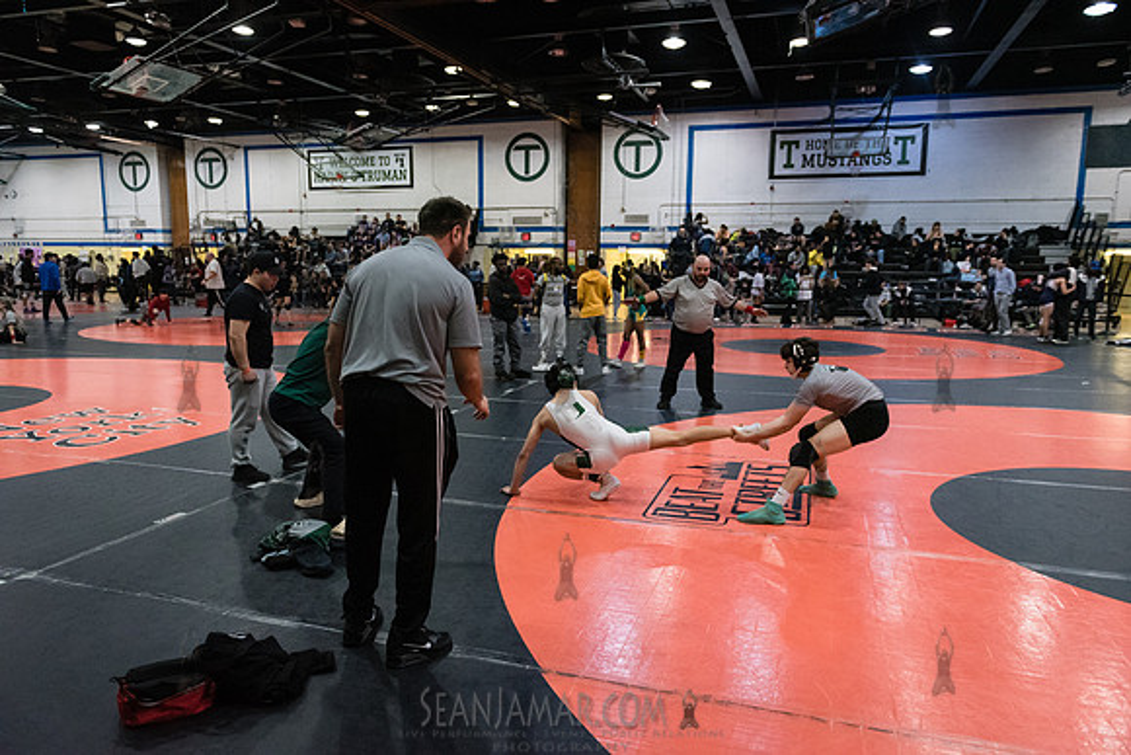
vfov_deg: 53.2
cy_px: 378
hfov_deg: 73.7
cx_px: 566
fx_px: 754
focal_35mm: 24
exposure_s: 1/640
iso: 8000
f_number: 3.2
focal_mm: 24
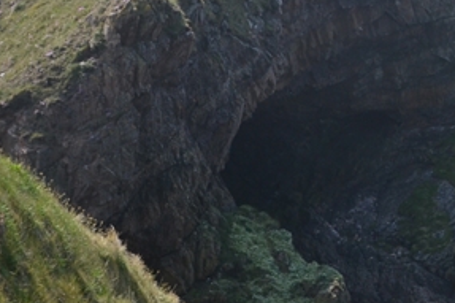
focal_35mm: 112
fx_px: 1415
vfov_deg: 12.2
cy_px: 116
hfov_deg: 17.5
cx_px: 521
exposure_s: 1/200
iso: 100
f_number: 7.1
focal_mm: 20
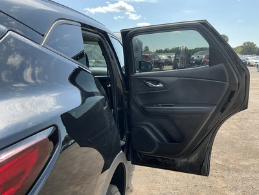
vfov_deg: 49.7
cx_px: 130
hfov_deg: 63.4
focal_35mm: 28
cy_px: 98
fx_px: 209
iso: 25
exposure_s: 1/551
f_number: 1.8
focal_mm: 3
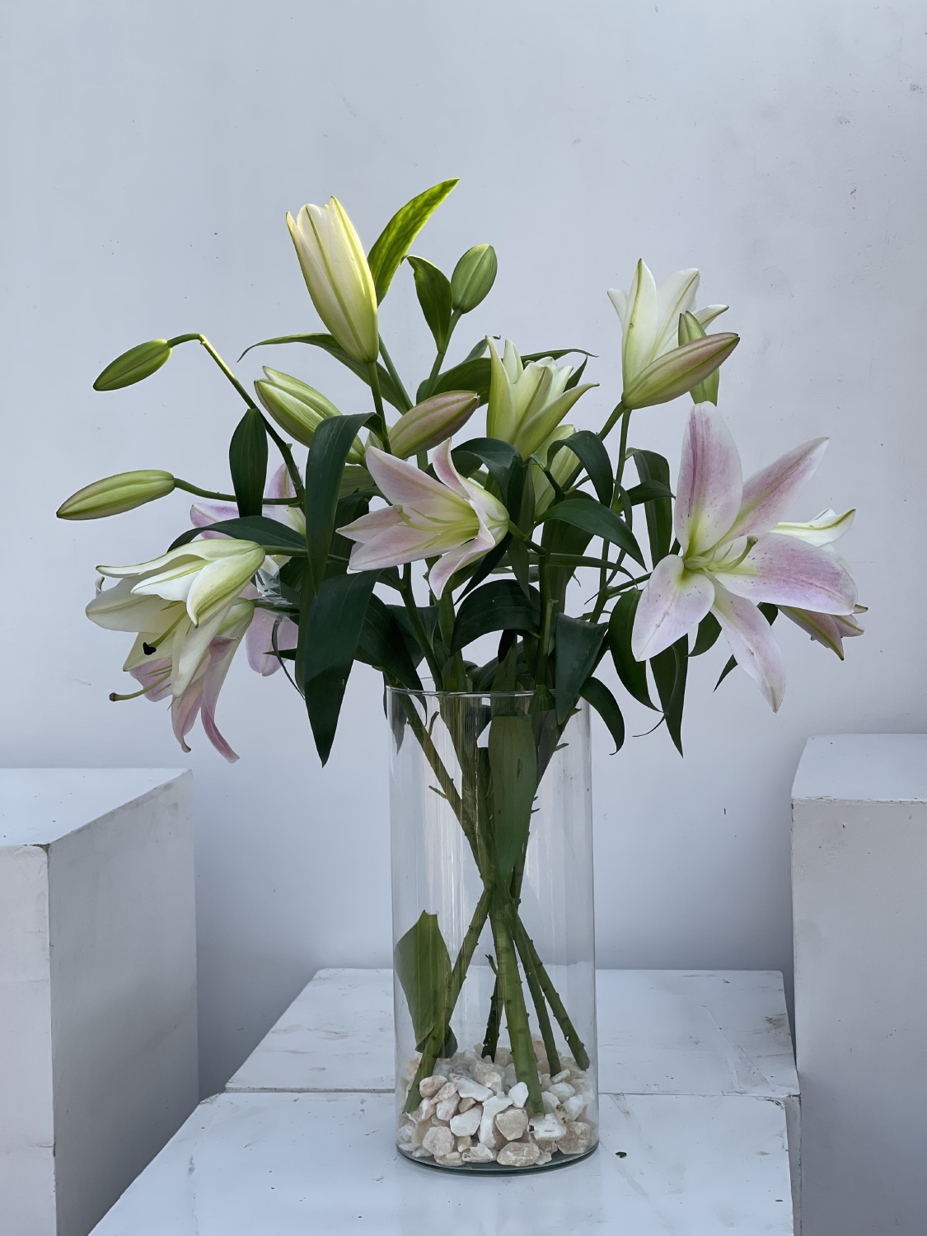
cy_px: 618
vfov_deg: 30.3
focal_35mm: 64
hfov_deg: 22.9
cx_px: 464
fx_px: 2285
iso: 20
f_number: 2.2
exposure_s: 1/459
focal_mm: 7.5
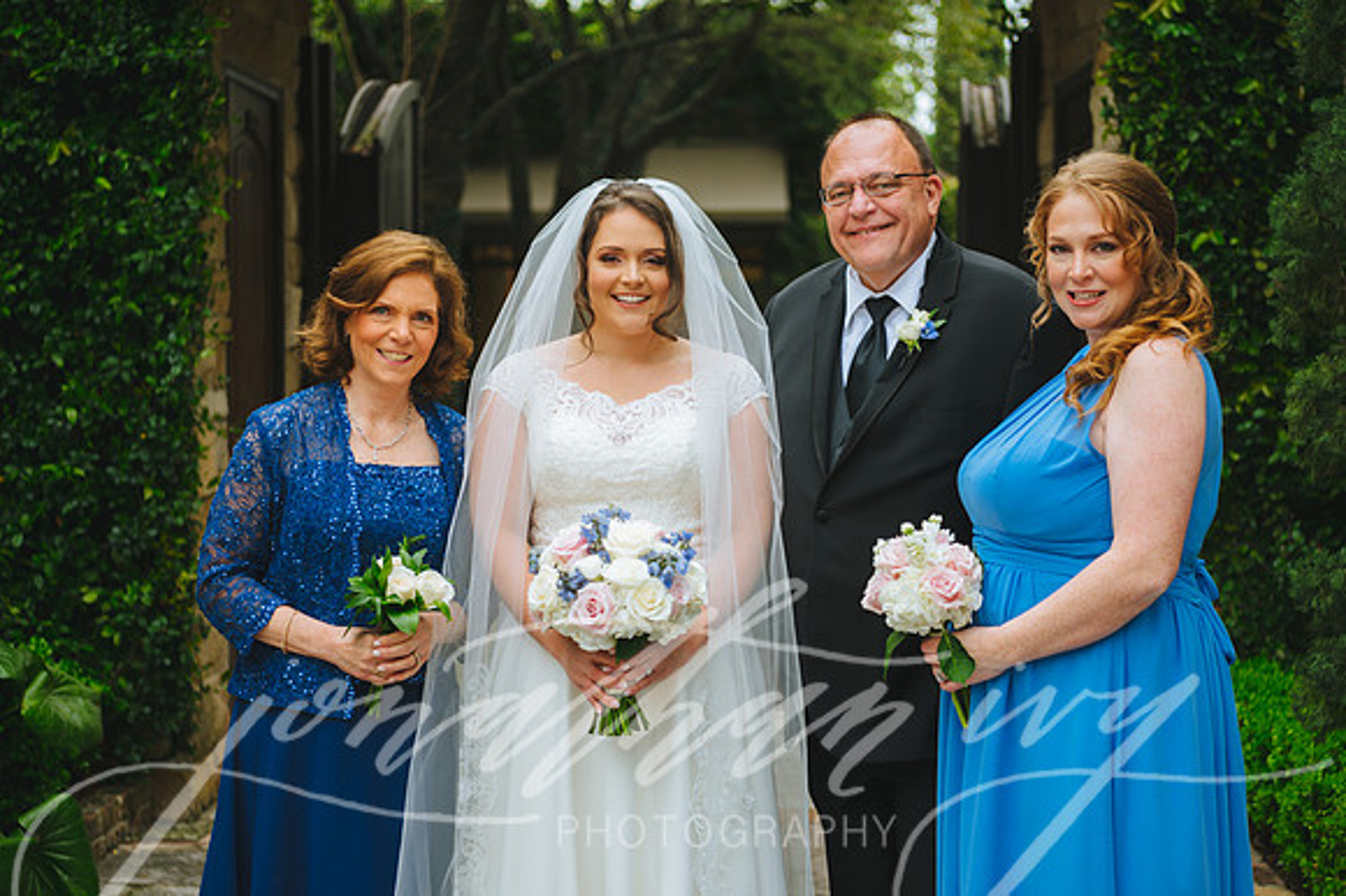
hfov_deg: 30.1
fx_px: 2503
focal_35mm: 67
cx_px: 673
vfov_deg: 20.3
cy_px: 434
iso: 125
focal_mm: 65
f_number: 2.8
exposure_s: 1/200
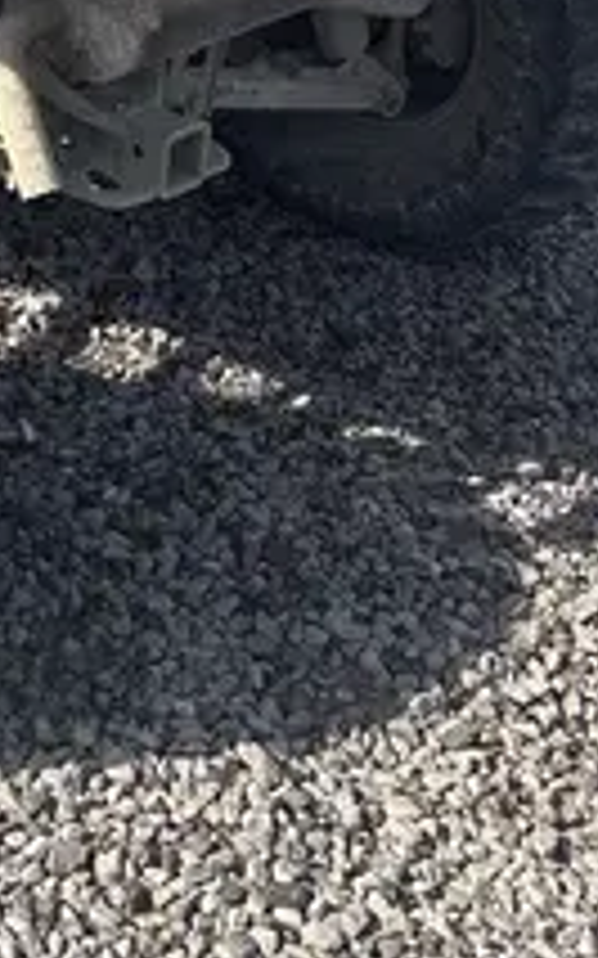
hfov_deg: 12.7
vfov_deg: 19.6
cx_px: -436
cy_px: -398
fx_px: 2479
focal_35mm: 95
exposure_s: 1/1984
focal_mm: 5.96
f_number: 1.6
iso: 50
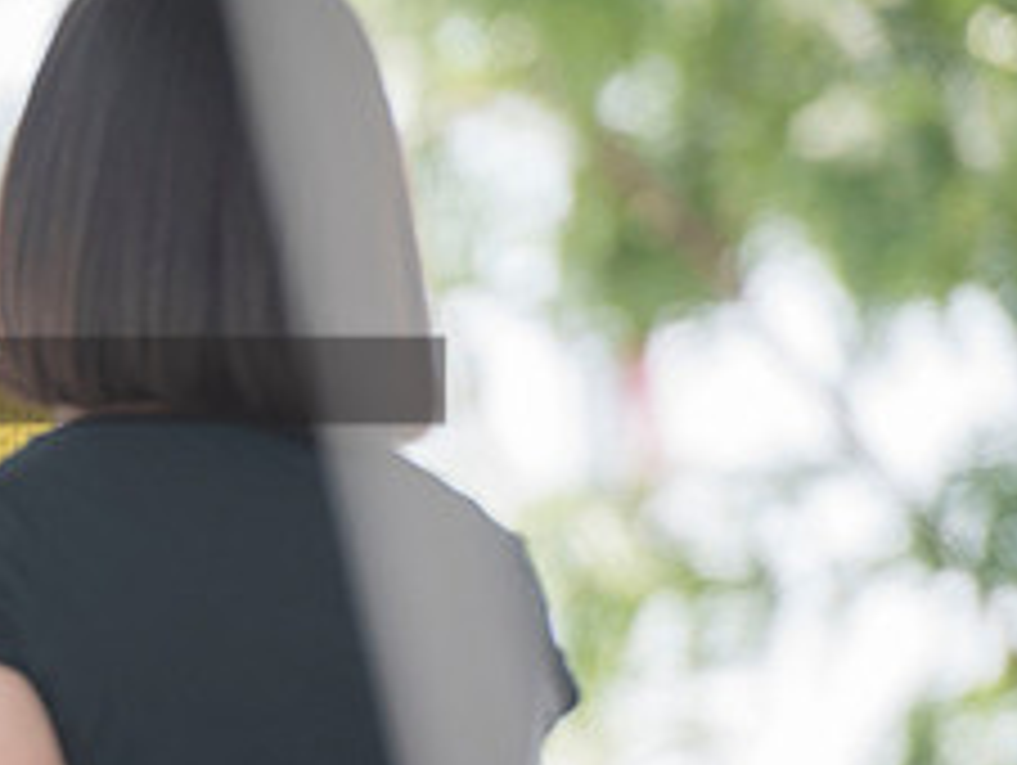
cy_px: 635
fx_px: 24764
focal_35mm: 842
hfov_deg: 2.4
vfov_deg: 1.8
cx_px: -258
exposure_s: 1/400
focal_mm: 200
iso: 200
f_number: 4
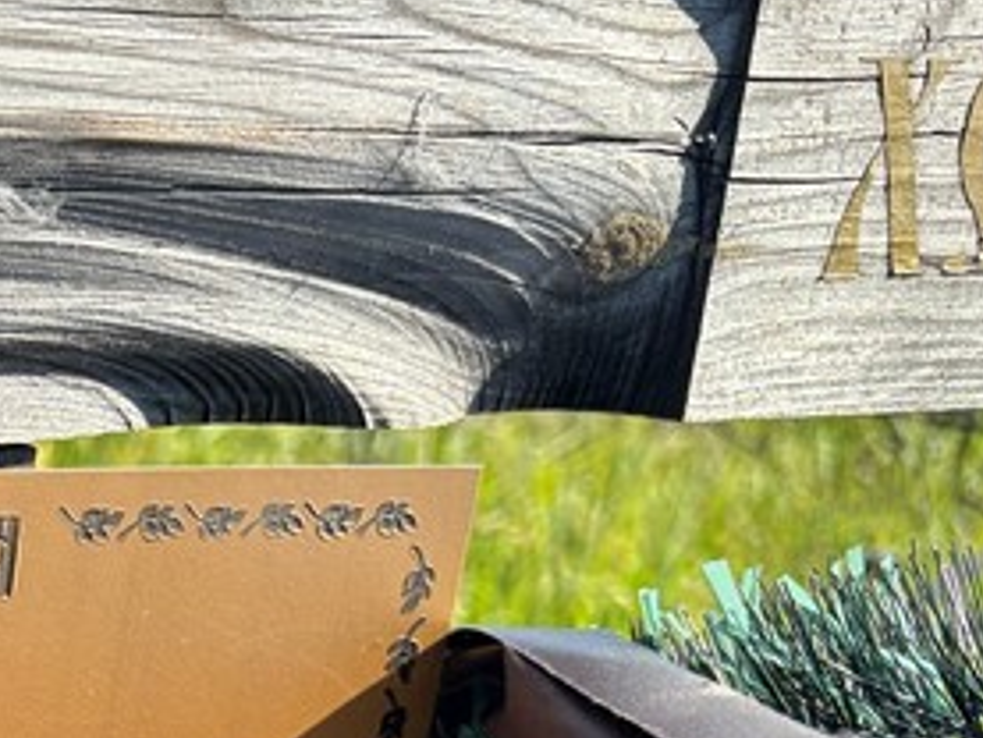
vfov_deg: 18.6
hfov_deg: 23.4
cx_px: -241
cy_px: 880
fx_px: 2131
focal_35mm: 75
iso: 50
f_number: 1.6
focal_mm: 5.96
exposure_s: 1/1126
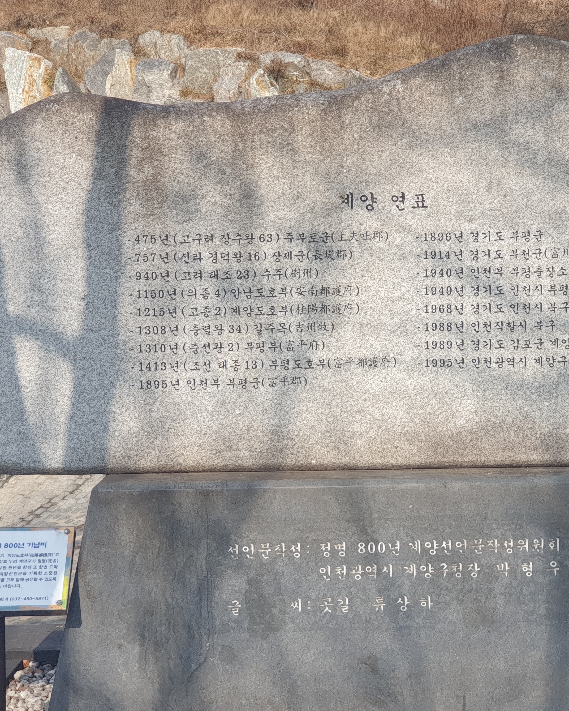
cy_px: 355
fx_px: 1431
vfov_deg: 27.9
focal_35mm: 68
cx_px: 379
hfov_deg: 22.4
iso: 100
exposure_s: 1/548
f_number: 2.4
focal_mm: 6
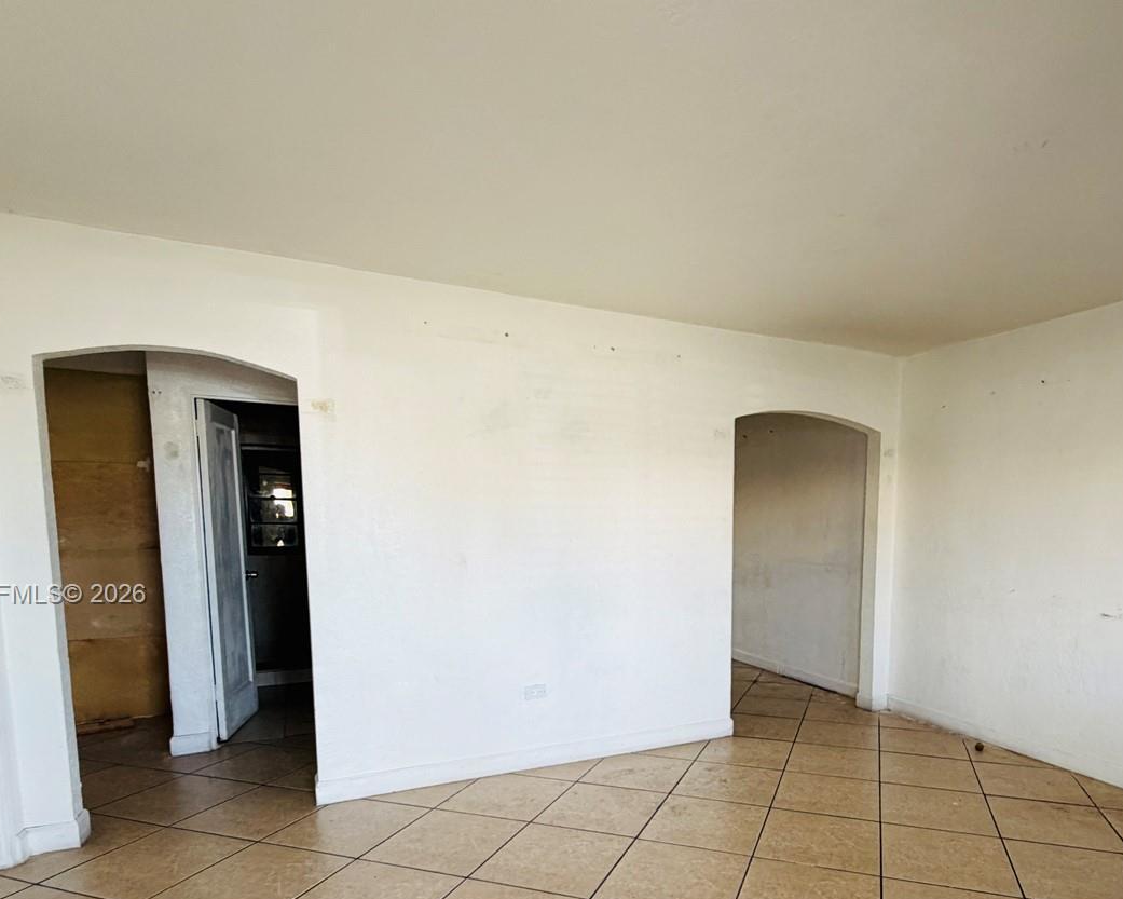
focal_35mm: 21
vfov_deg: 63.9
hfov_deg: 76.8
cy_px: 596
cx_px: 673
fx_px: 698
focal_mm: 2.22
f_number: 2.2
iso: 250
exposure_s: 1/121
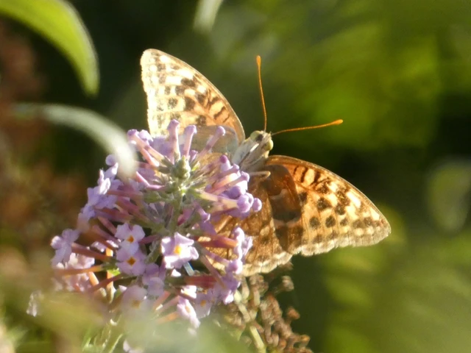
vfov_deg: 1.7
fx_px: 11633
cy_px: 176
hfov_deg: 2.3
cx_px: 236
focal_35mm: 855
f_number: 5.6
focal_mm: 153.1
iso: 640
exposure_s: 1/320
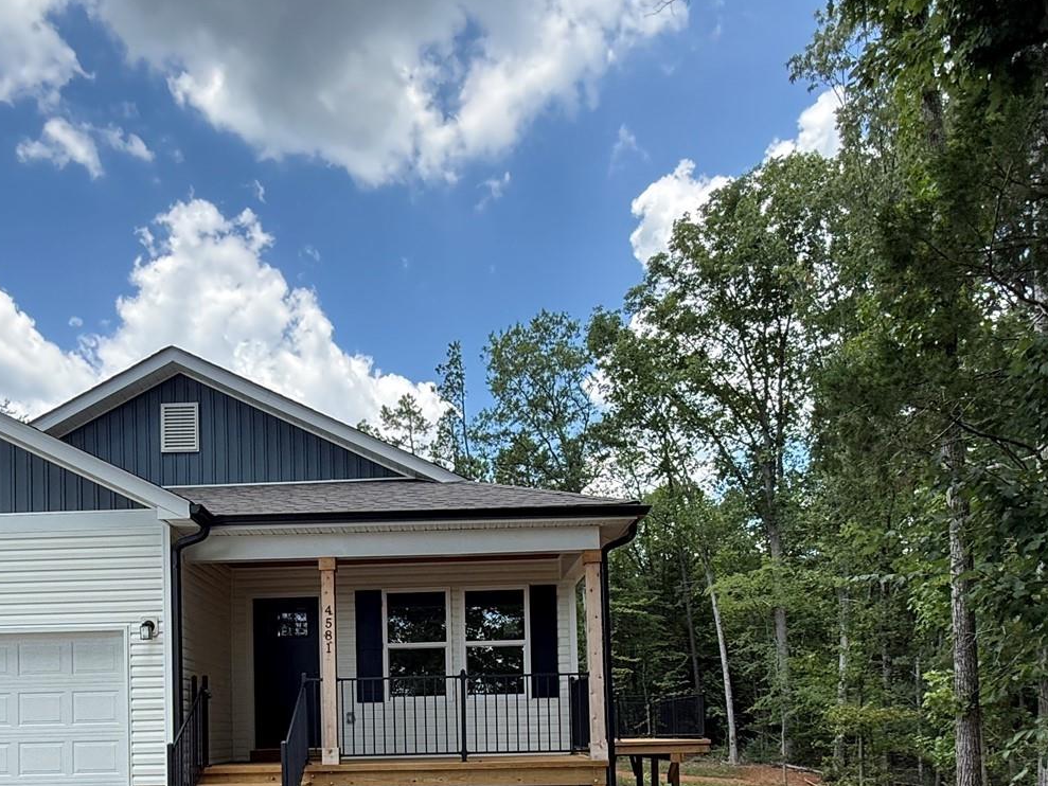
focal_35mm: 29
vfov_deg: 44.0
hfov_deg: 61.1
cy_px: 705
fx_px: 878
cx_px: 415
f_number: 2.2
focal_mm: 2.22
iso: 64
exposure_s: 1/522
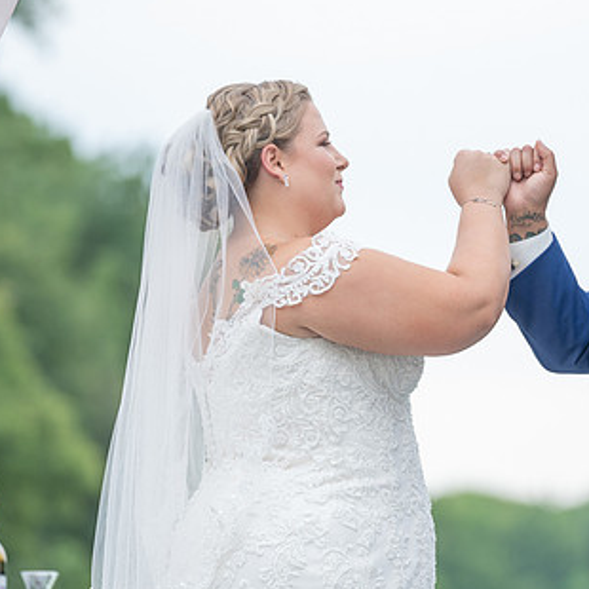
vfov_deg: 5.3
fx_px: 6353
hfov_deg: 5.3
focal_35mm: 330
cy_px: 308
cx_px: 500
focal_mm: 198
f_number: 4
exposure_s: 1/200
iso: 160
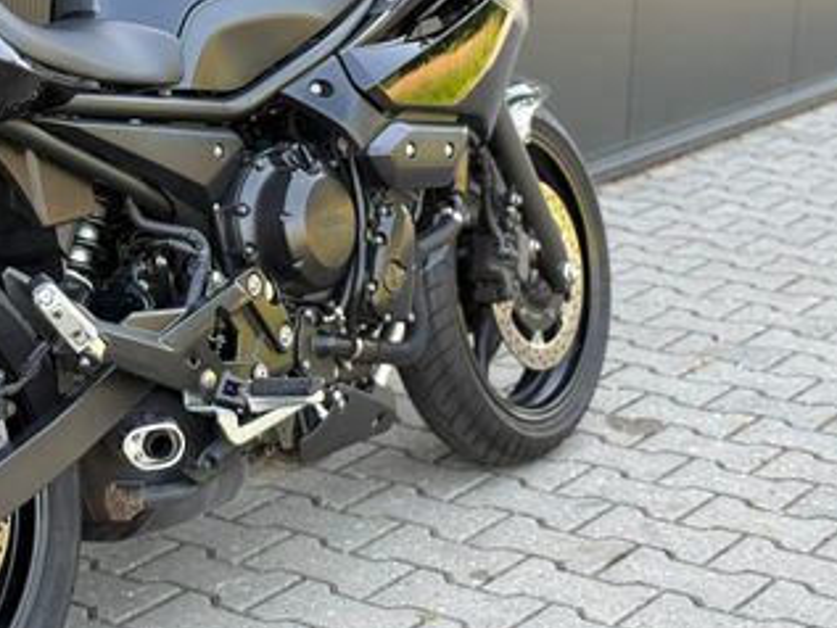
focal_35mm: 97
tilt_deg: -12.0
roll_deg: -0.5
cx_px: 116
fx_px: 2346
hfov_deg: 19.9
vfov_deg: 15.2
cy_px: 203
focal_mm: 6.76
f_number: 1.78
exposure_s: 1/249
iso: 80
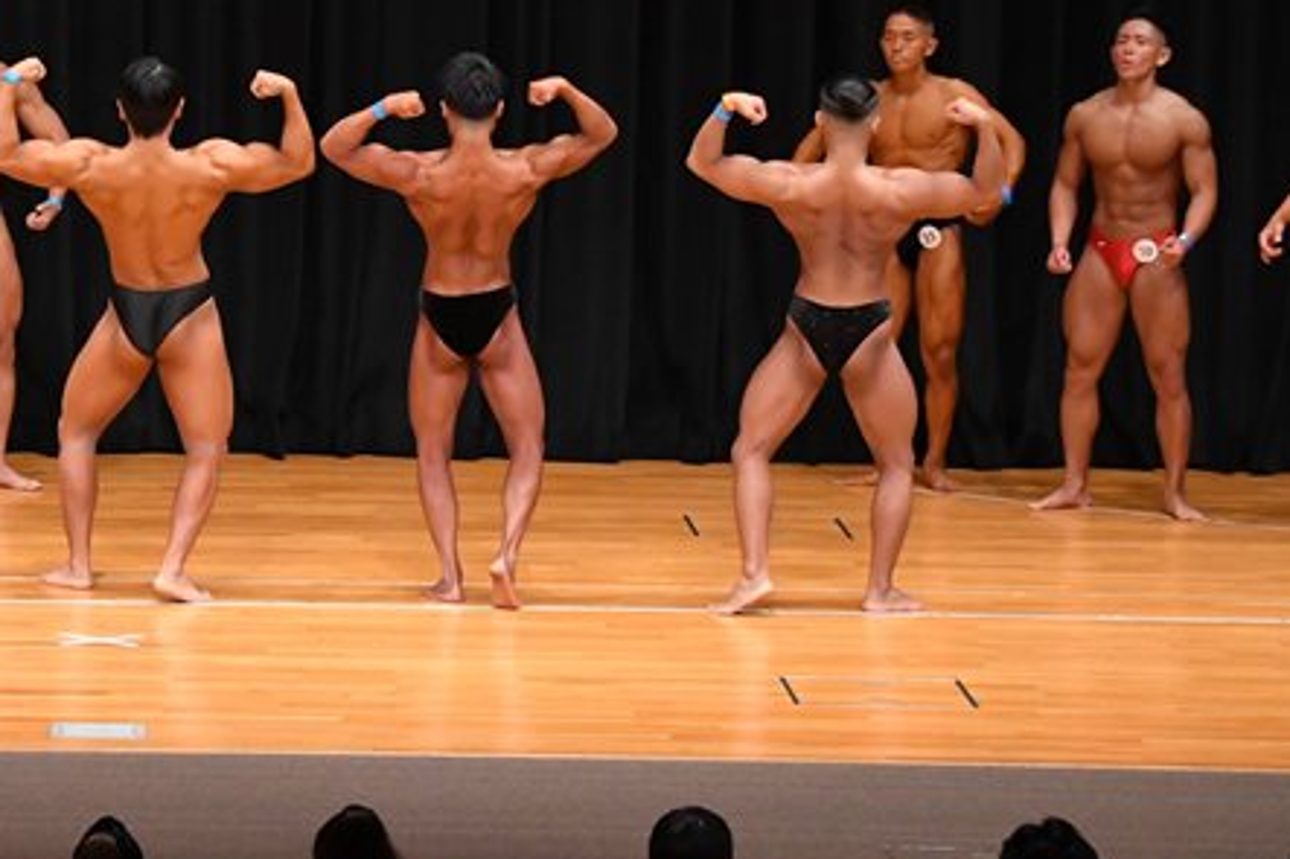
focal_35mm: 215
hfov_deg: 9.6
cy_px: 210
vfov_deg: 6.4
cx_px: 266
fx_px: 7701
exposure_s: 1/400
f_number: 5.6
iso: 4000
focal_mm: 82
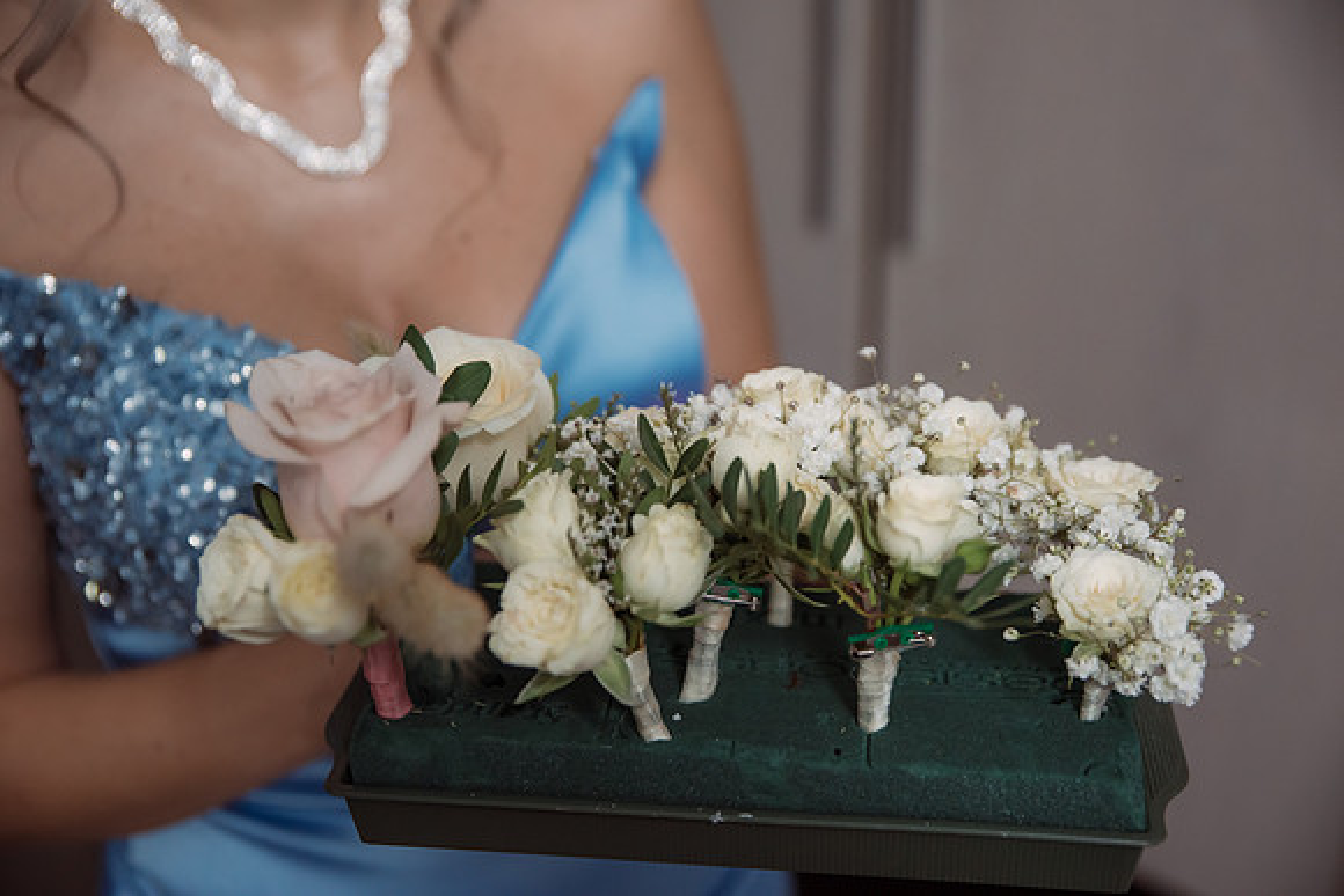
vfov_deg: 27.0
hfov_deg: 39.6
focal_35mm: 50
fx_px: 1867
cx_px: 672
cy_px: 448
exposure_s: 1/200
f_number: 2.8
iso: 1600
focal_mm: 50
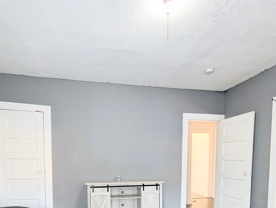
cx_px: 122
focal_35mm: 22
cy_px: 173
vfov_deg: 55.8
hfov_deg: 76.0
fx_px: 176
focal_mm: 2.02
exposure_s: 1/40
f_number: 1.7
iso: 194
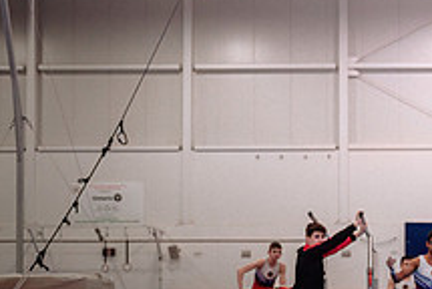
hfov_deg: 23.1
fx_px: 1009
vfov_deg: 16.0
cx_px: 444
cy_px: 277
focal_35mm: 84
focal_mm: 29
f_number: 2.8
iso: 1600
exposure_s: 1/1000
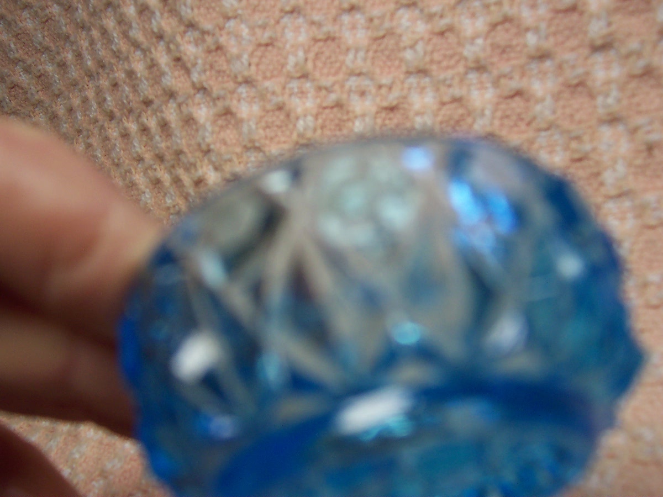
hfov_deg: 50.1
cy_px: 248
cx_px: 332
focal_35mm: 37
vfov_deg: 38.7
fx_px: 709
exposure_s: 1/60
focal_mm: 5.6
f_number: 2.8
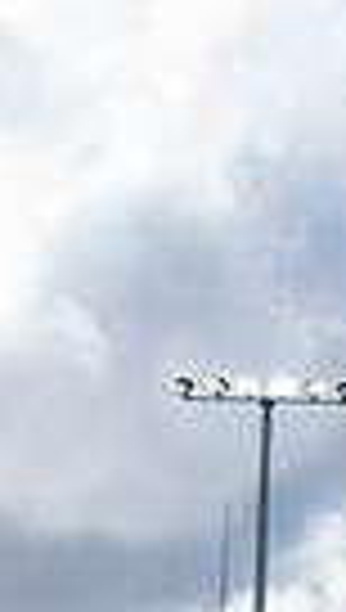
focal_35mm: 83
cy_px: 544
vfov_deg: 24.8
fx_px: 1347
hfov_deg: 13.4
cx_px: 584
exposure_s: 1/1250
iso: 125
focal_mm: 24
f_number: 2.8
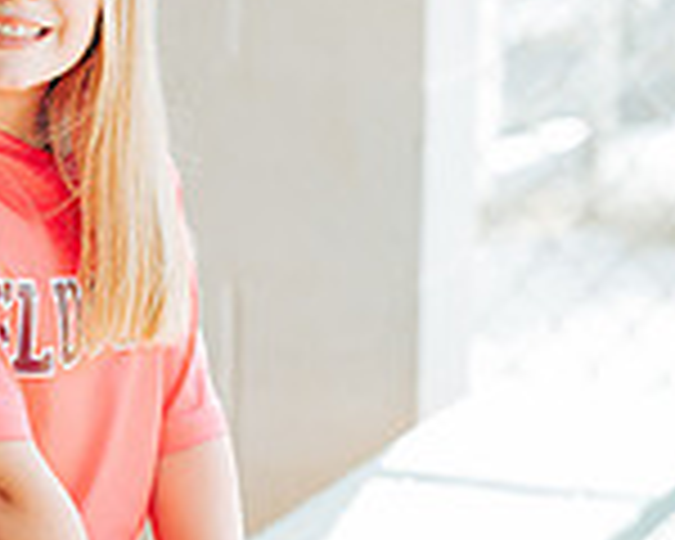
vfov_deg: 6.5
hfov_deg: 8.1
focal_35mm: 239
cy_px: 230
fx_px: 4775
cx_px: 50
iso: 160
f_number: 2.8
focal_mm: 85
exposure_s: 1/320
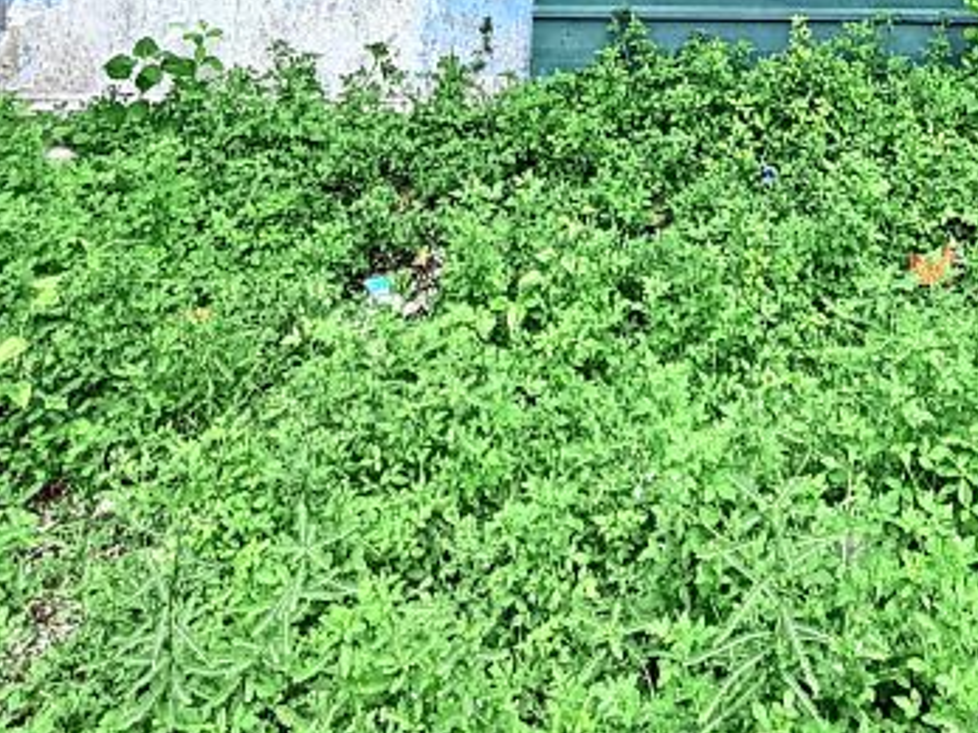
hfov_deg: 36.7
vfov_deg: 21.4
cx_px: 798
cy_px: -516
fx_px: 1412
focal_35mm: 50
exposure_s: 1/502
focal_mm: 2.22
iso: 50
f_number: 2.2
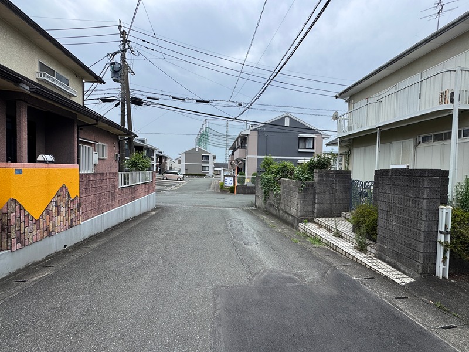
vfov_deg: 85.7
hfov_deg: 102.1
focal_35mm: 14
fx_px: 190
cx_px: 234
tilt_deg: -1.2
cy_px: 176
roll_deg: -1.1
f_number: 2.2
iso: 40
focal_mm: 2.22
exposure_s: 1/849
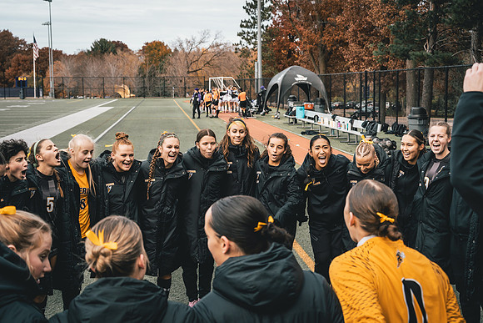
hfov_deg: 39.6
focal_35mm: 50
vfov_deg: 27.0
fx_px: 671
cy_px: 162
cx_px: 242
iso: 800
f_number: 6.3
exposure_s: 1/1000
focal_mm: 50
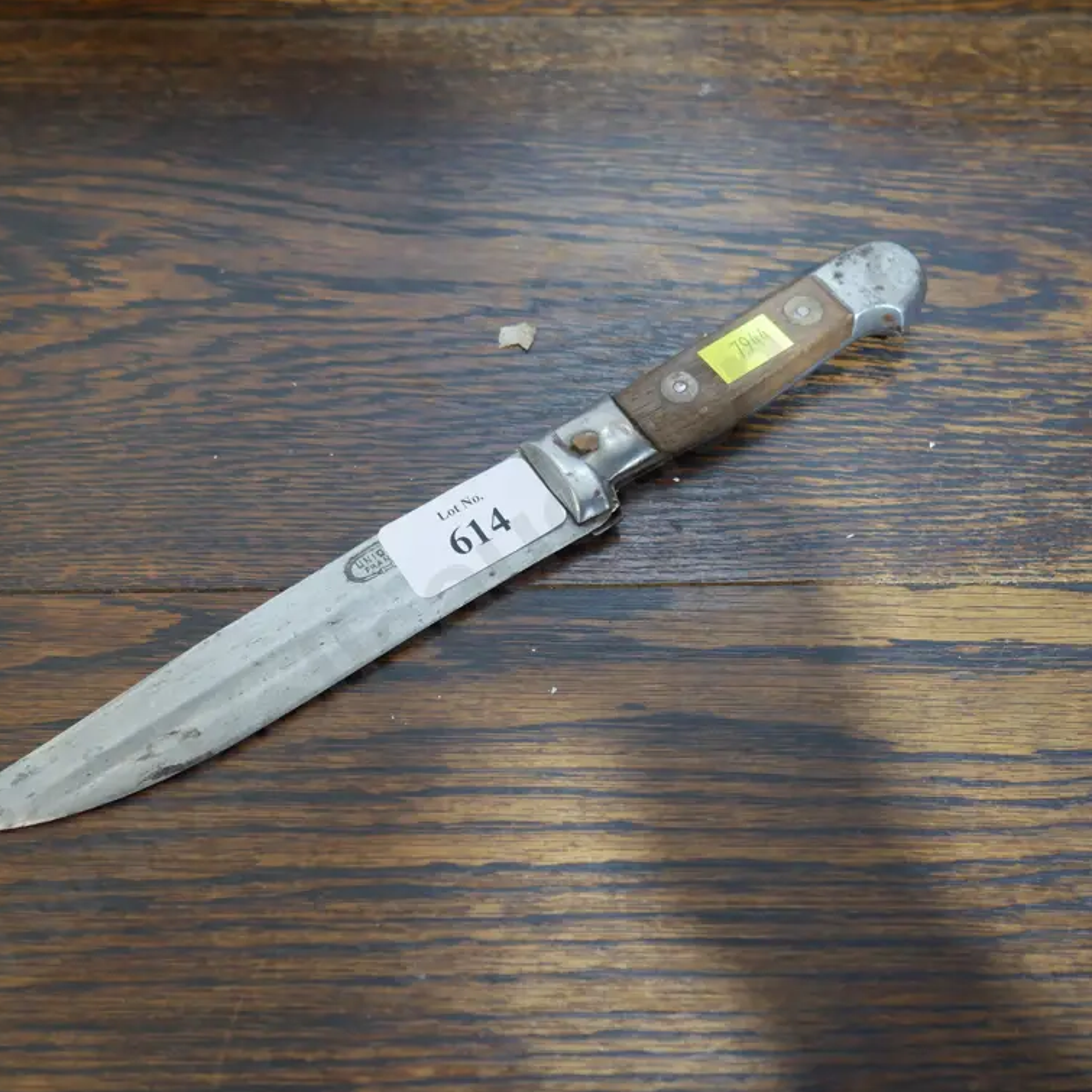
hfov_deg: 46.0
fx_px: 1285
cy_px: 546
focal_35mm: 36
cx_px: 528
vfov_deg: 46.0
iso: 800
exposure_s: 1/60
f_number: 3.6
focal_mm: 15
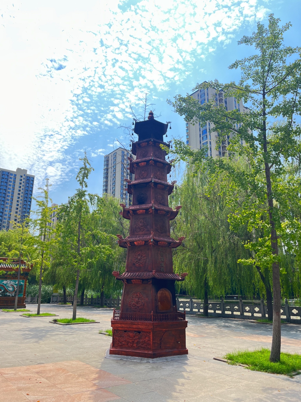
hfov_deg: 53.1
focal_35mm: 26
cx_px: 150
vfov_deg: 67.3
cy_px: 201
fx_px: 301
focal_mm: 5.1
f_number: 1.6
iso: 50
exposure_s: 1/1186
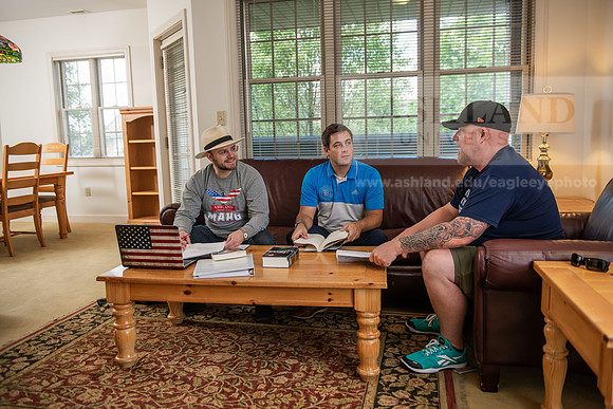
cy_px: 204
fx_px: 494
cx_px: 306
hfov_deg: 63.6
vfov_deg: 45.0
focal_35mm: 29
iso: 500
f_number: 3.2
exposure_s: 1/160
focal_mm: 29
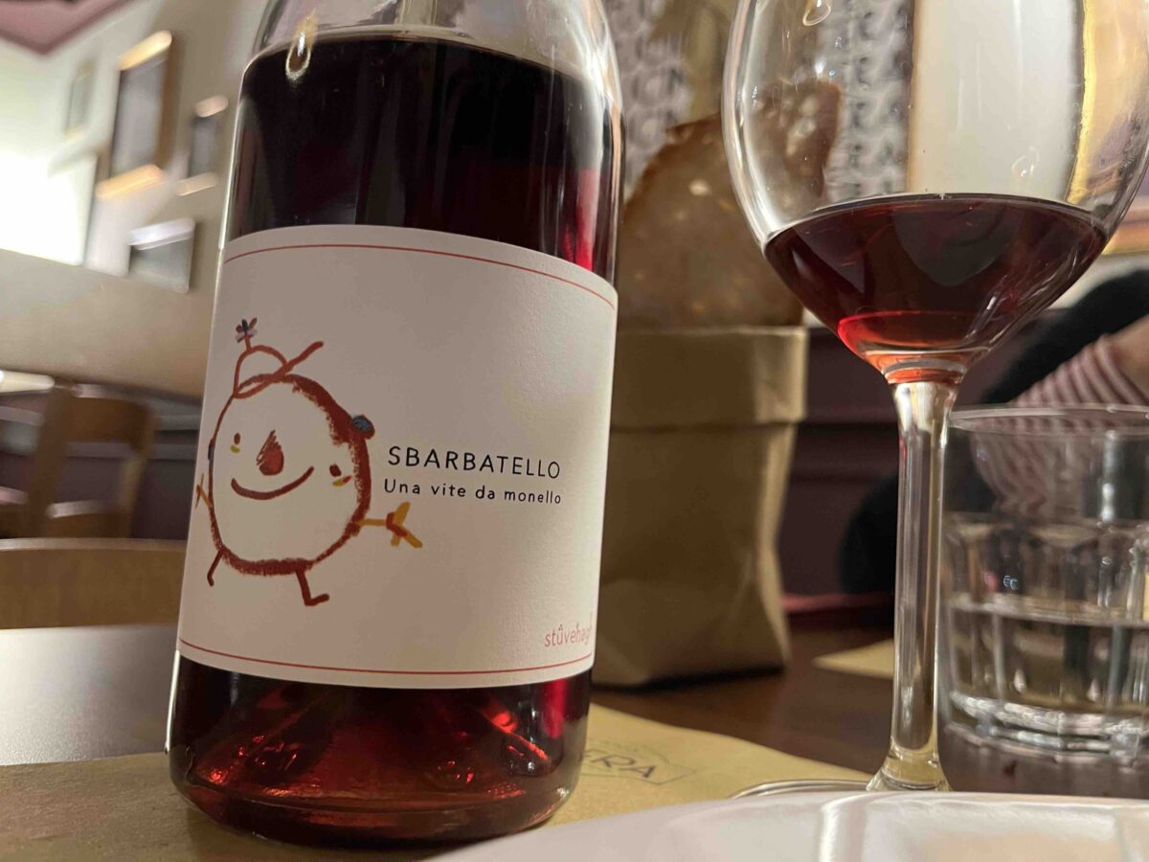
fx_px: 863
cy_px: 431
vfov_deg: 53.1
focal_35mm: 26
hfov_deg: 67.3
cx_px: 574
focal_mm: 5.1
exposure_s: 1/33
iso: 500
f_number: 1.6
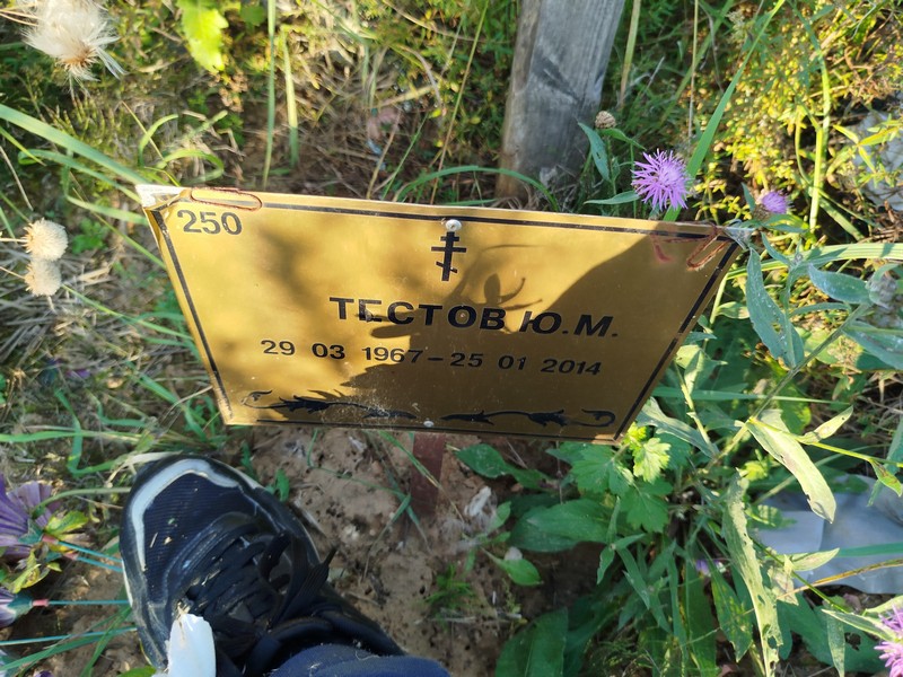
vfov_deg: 56.8
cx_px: 452
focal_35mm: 24
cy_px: 338
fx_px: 626
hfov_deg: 71.6
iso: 50
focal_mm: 5.31
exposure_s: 1/100
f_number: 1.7
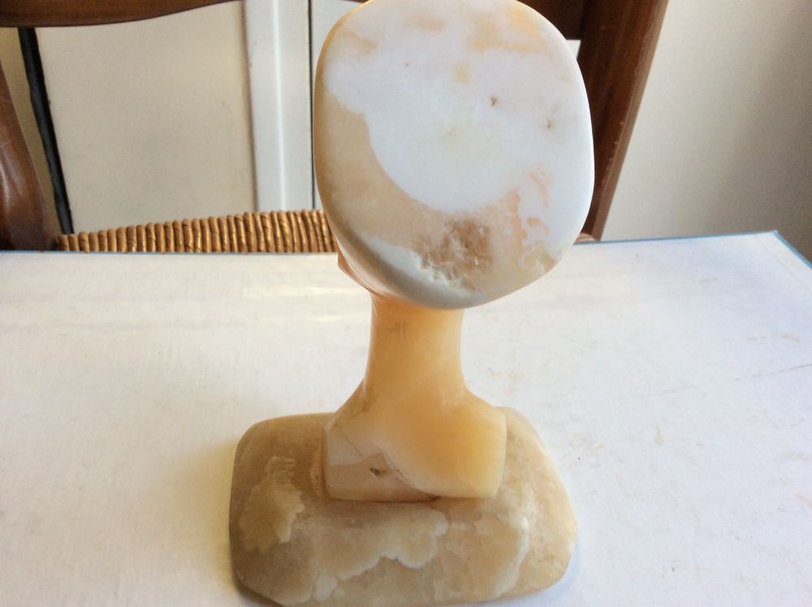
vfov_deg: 44.1
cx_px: 406
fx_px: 750
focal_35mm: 32
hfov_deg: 56.9
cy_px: 304
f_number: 2.4
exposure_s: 1/50
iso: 40
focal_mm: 3.3
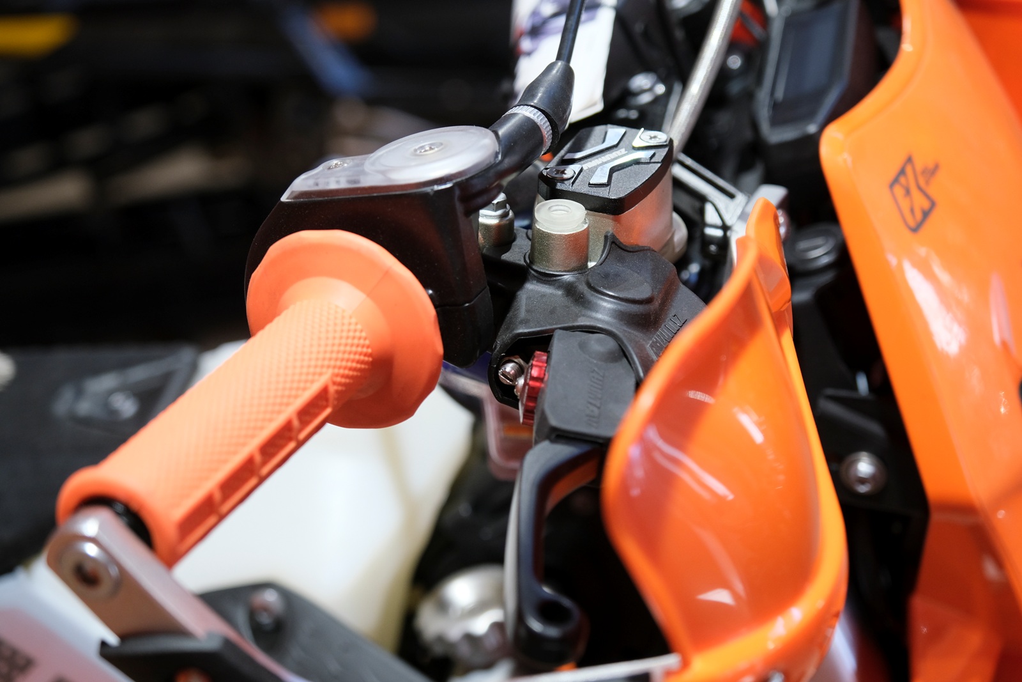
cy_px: 341
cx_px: 511
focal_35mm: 73
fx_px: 2072
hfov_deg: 27.7
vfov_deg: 18.7
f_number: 4
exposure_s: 1/100
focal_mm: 48.5
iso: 1000
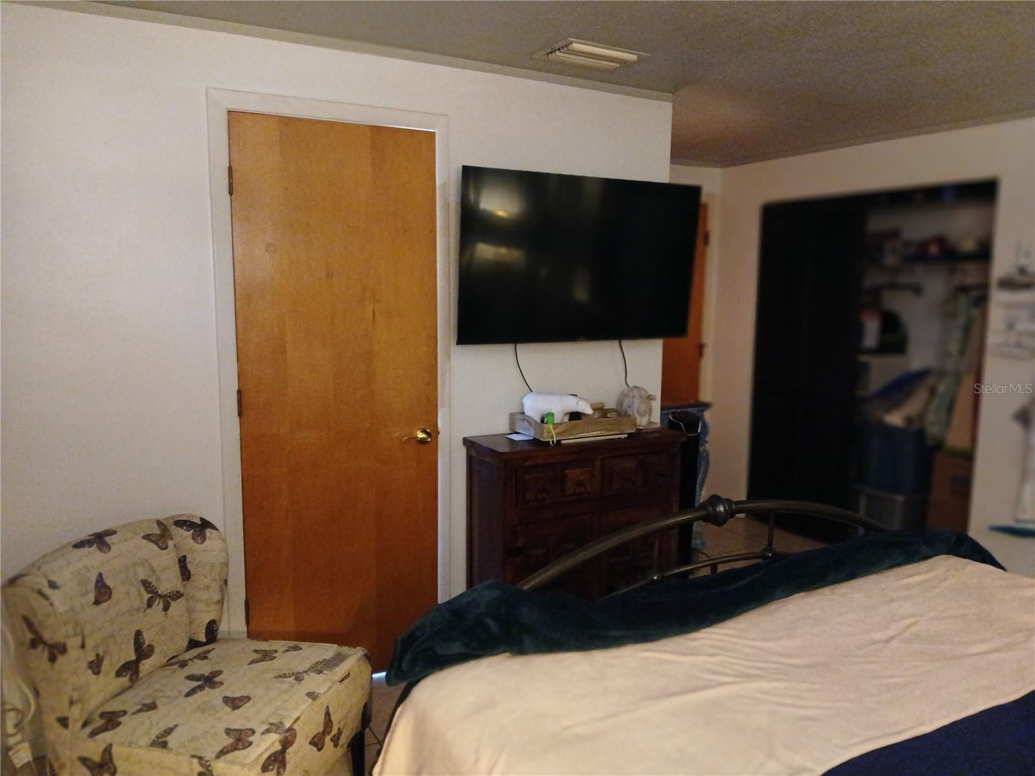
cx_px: 518
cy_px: 388
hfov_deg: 67.3
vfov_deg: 53.1
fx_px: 777
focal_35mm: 26
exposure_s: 1/15
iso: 800
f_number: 1.8
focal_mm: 3.98
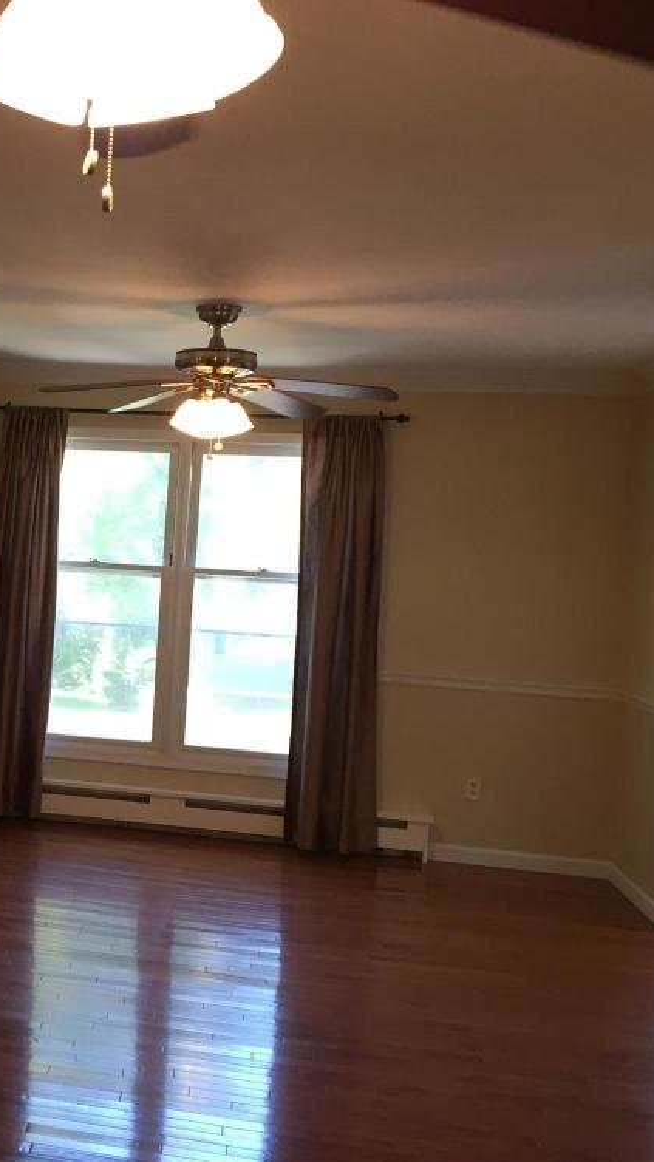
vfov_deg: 47.4
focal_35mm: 43
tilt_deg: -1.7
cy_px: 592
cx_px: -71
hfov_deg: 25.6
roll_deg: -3.4
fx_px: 1326
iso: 40
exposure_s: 1/30
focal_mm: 4.15
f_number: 2.2
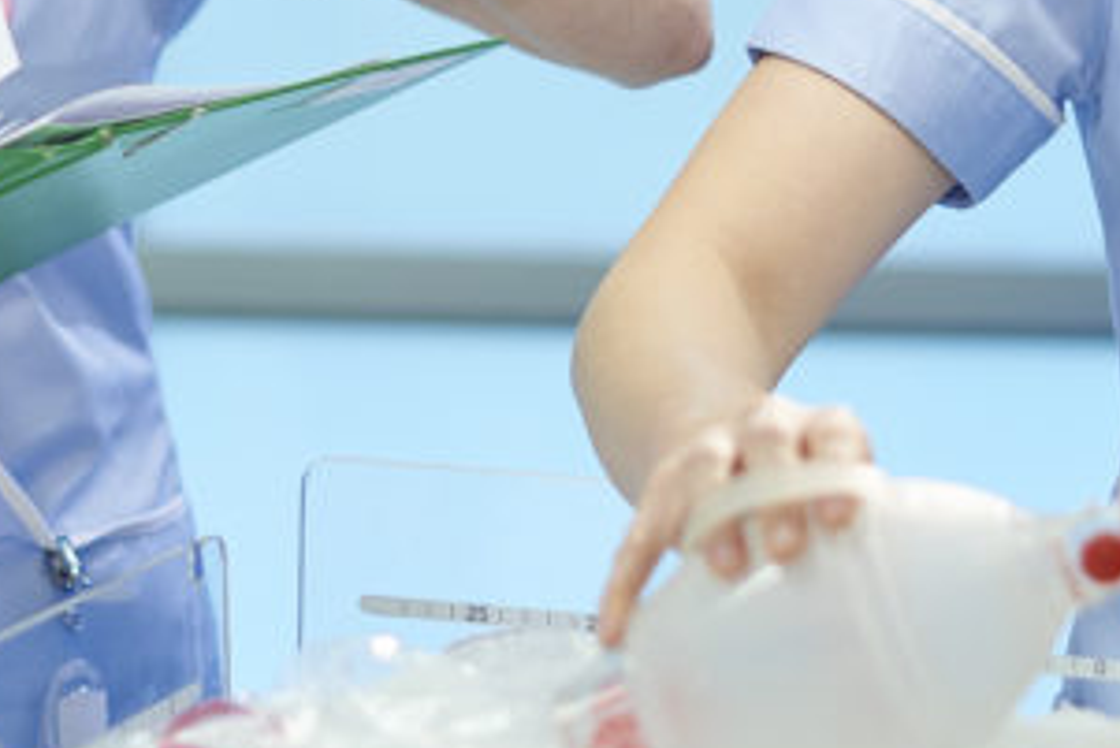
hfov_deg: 12.1
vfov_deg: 8.0
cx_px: 450
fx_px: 5291
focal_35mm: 170
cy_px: -99
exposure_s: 1/125
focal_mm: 50
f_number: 2.2
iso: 200
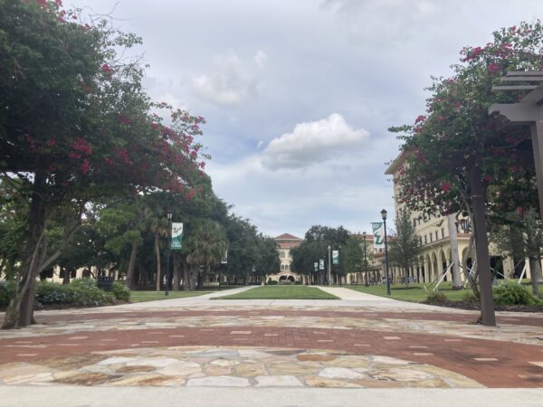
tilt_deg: +10.1
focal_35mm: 28
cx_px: 272
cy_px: 204
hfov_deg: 63.4
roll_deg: -0.7
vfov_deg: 49.7
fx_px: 439
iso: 20
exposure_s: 1/2667
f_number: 1.8
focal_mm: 3.99
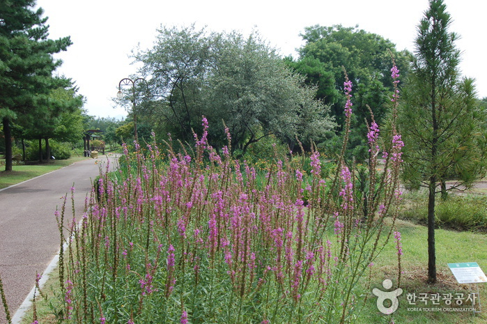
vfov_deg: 36.8
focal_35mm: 36
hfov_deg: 53.2
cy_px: 162
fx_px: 487
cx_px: 244
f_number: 8
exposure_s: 1/250
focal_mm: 24
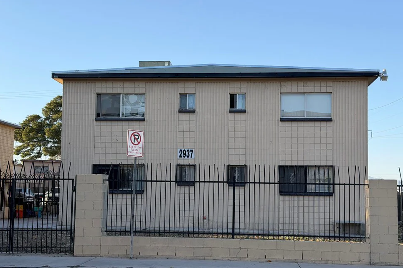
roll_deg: -1.0
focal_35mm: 53
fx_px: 593
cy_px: 152
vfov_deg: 25.5
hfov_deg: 37.5
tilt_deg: +4.5
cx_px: 206
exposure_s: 1/1484
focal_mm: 6.76
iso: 64
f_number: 1.78
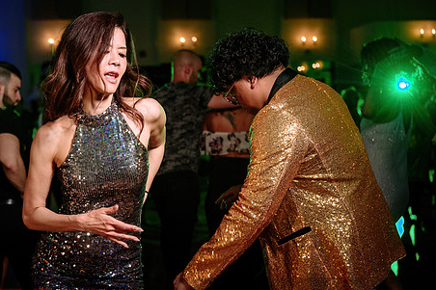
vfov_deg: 21.5
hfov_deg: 31.9
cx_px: 192
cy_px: 156
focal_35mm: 63
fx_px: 763
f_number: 3.2
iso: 800
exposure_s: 1/100
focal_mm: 44
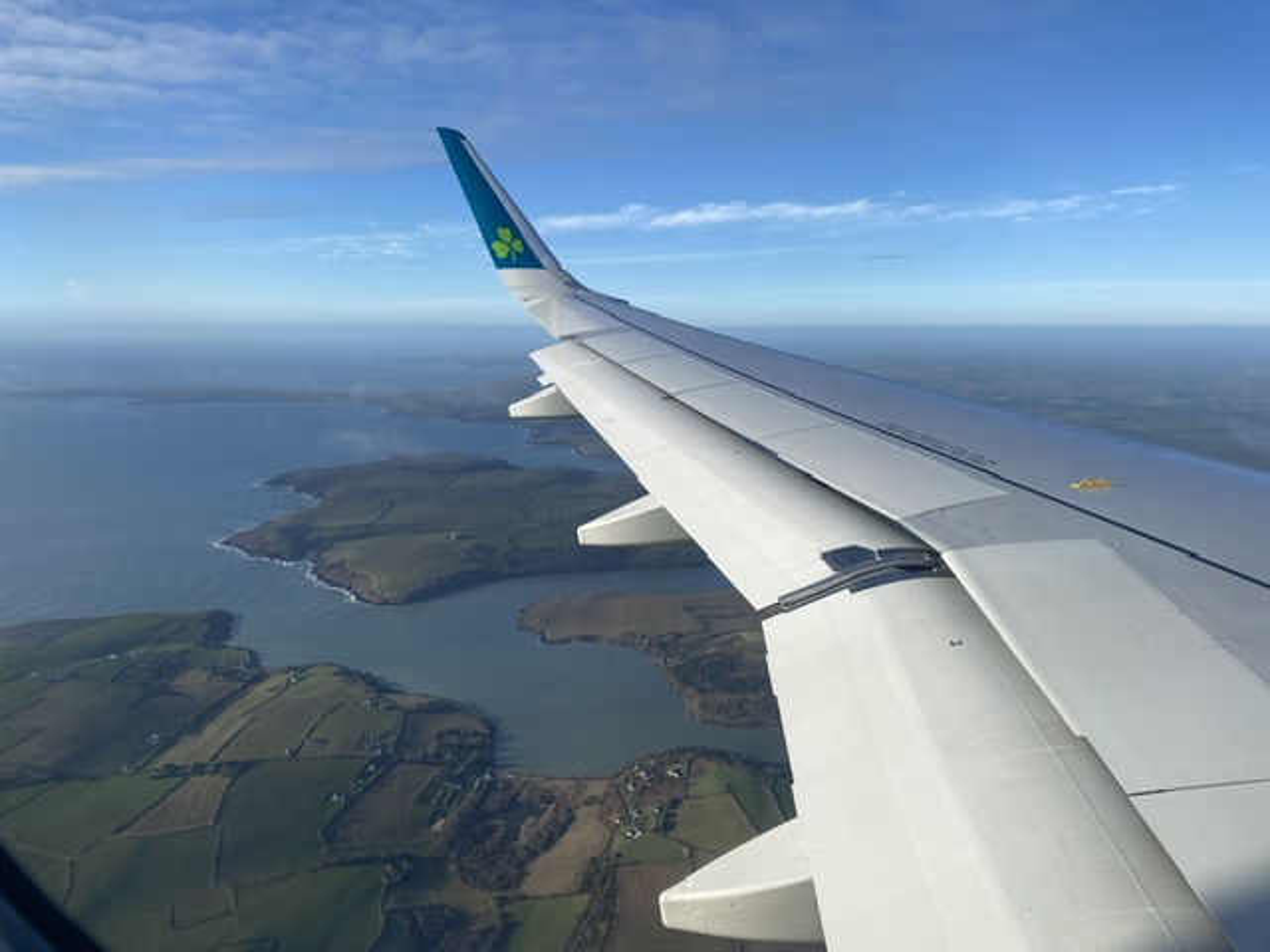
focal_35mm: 26
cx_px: 635
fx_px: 954
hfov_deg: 67.3
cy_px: 476
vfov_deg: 53.1
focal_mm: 4.25
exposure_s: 1/2890
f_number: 1.8
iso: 32
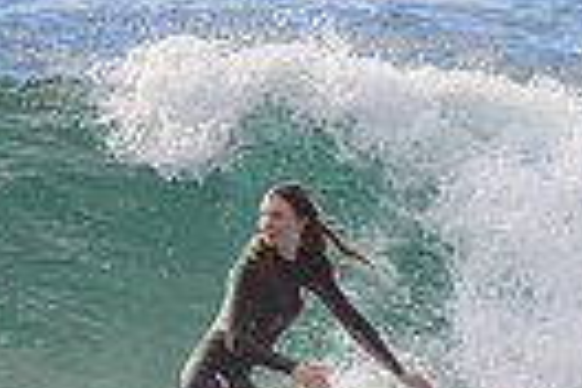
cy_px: 359
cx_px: 225
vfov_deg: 0.6
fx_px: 39136
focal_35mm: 2421
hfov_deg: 0.9
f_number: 5.6
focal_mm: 400
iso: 200
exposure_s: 1/2000
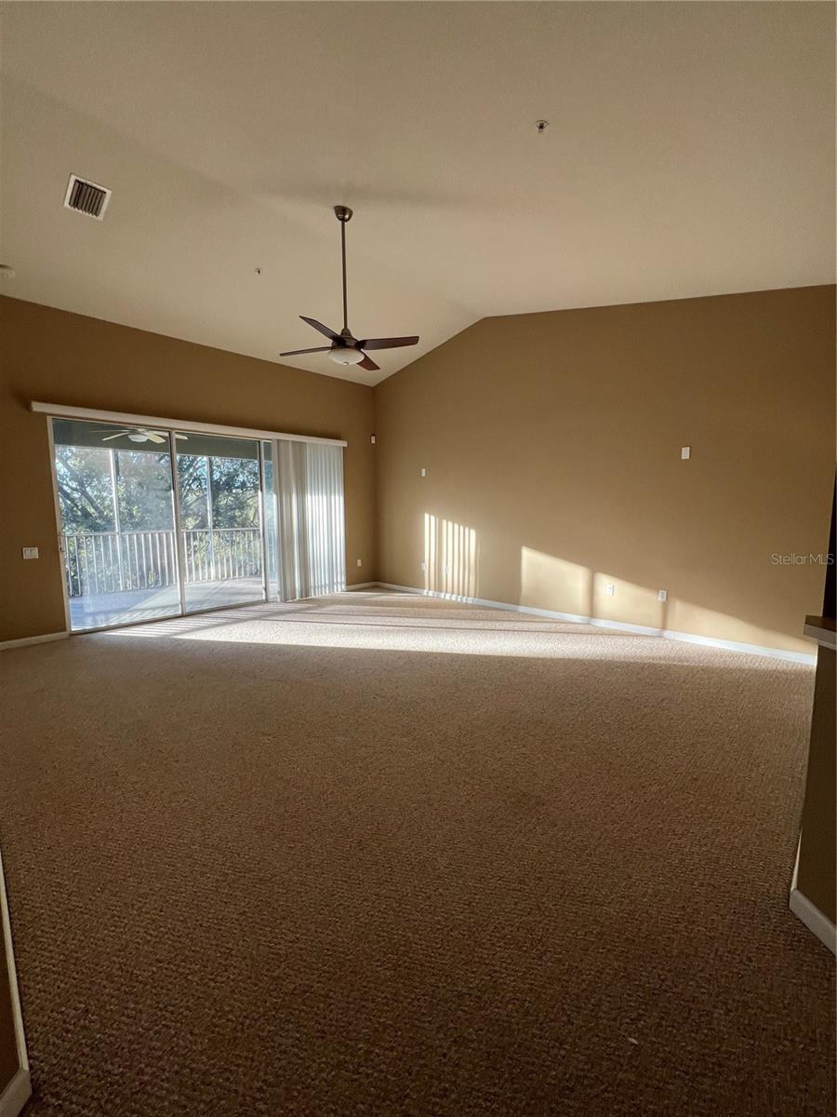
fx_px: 419
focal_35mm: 13
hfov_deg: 89.9
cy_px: 558
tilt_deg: -7.4
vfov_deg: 106.2
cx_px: 418
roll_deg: -0.5
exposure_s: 1/120
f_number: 1.8
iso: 64
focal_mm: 1.57
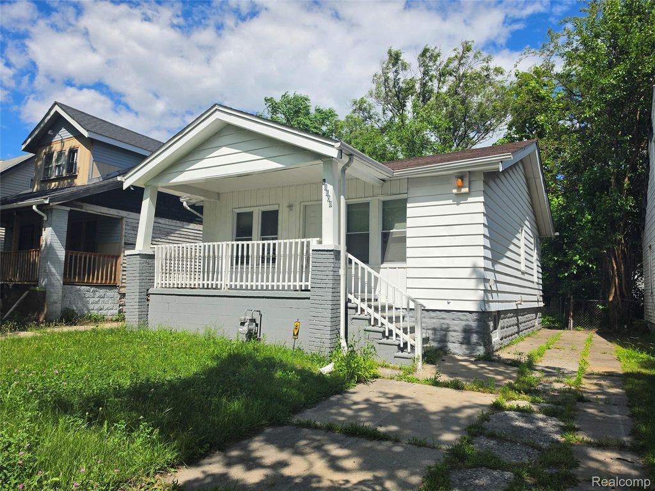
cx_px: 328
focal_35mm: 23
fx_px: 435
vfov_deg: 58.9
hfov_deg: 73.9
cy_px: 246
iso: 50
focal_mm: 6.5
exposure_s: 1/7939
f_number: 1.4
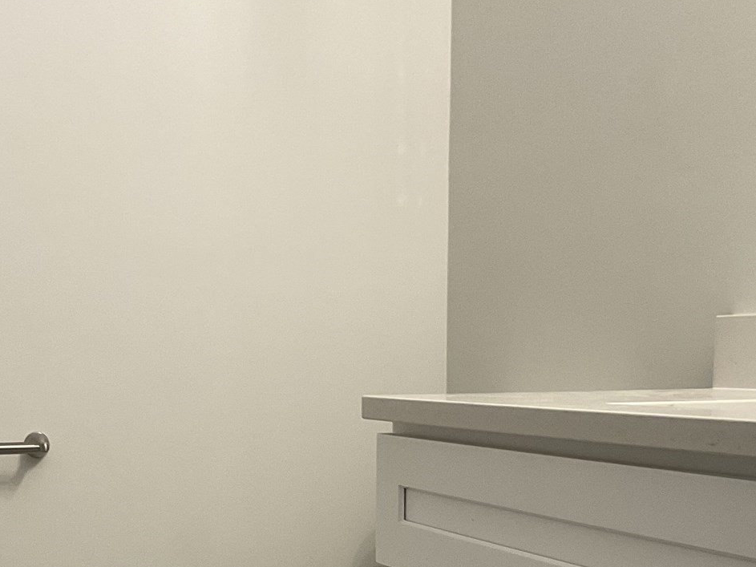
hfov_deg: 30.7
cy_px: 579
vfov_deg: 22.3
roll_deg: -0.7
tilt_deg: -9.4
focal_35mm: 63
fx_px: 1376
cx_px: 306
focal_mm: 3
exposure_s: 1/60
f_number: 1.8
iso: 80
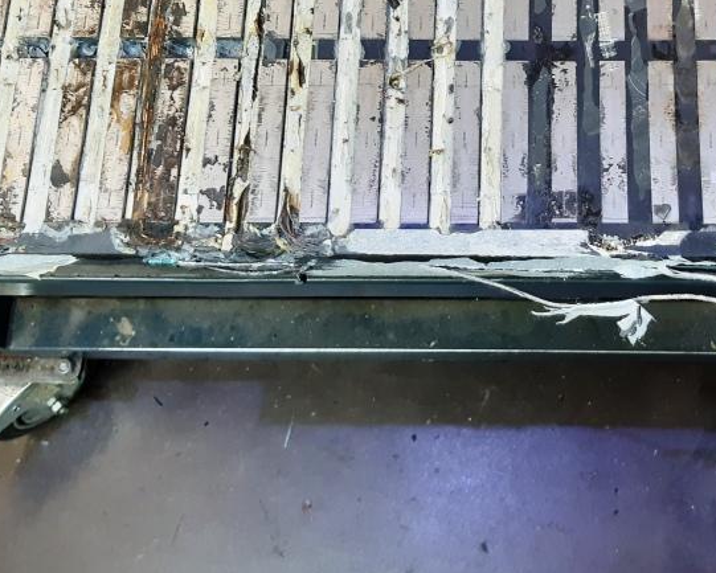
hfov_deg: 37.8
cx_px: 535
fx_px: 1017
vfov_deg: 31.2
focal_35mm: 48
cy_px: 196
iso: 200
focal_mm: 3.92
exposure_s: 1/50
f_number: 1.7
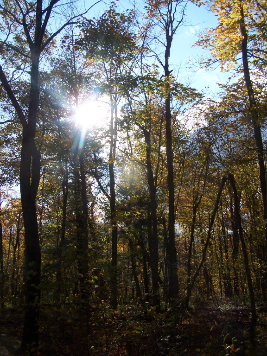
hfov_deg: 37.7
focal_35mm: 38
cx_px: 134
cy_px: 178
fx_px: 391
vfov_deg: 49.0
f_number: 4
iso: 80
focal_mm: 6.3
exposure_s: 1/640
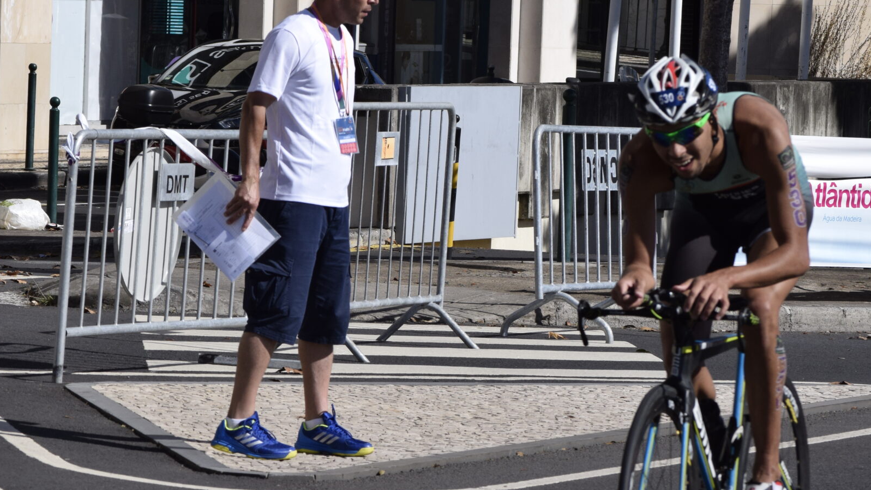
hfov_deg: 7.8
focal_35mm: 277
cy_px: 316
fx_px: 6399
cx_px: 353
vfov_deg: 4.4
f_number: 9
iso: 400
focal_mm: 110
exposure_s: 1/1250
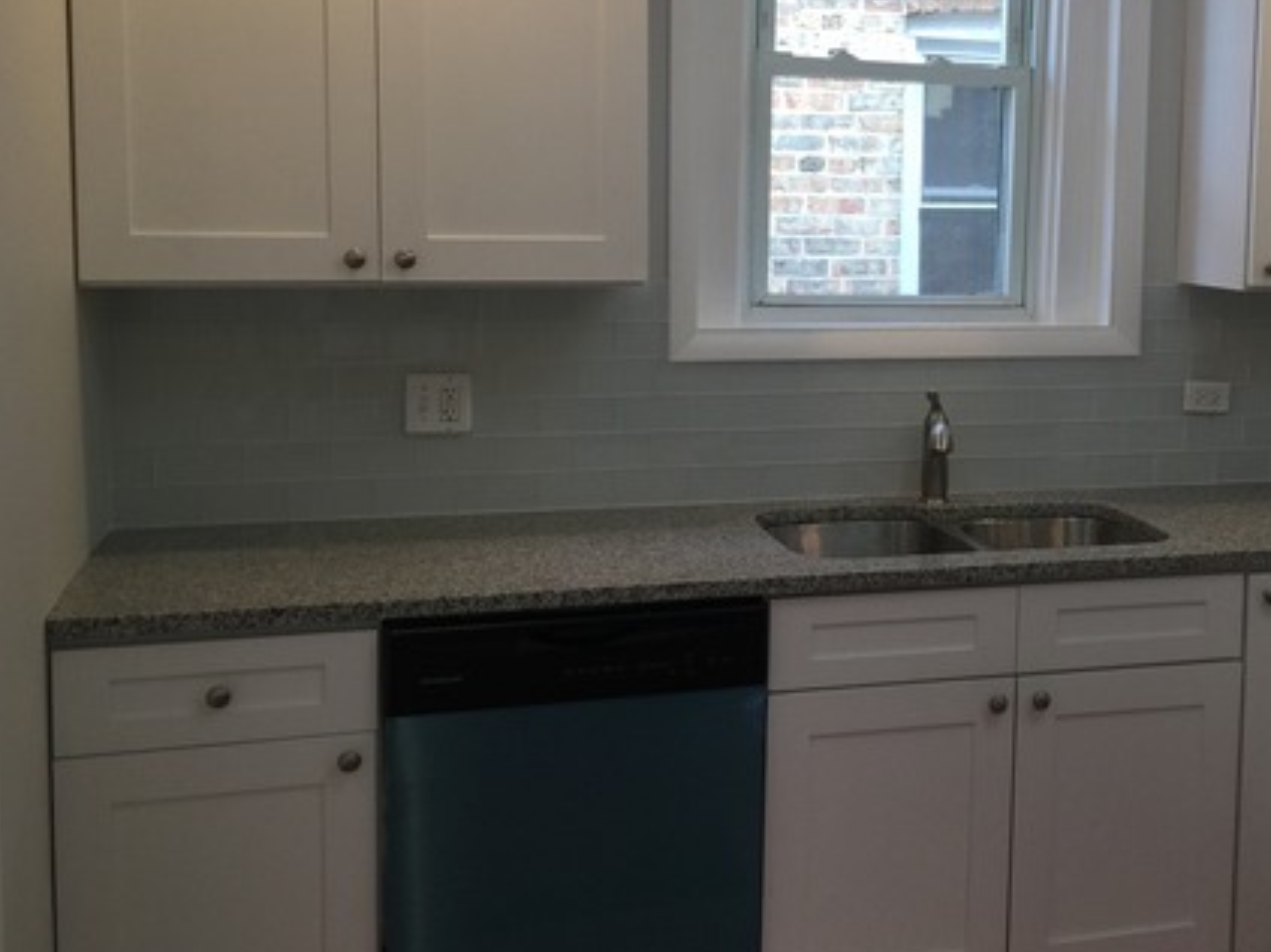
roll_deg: -1.6
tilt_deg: -5.7
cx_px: 916
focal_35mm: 44
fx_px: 1615
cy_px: 343
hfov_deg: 42.0
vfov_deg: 32.7
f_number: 2.2
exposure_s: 1/40
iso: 32
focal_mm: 4.15
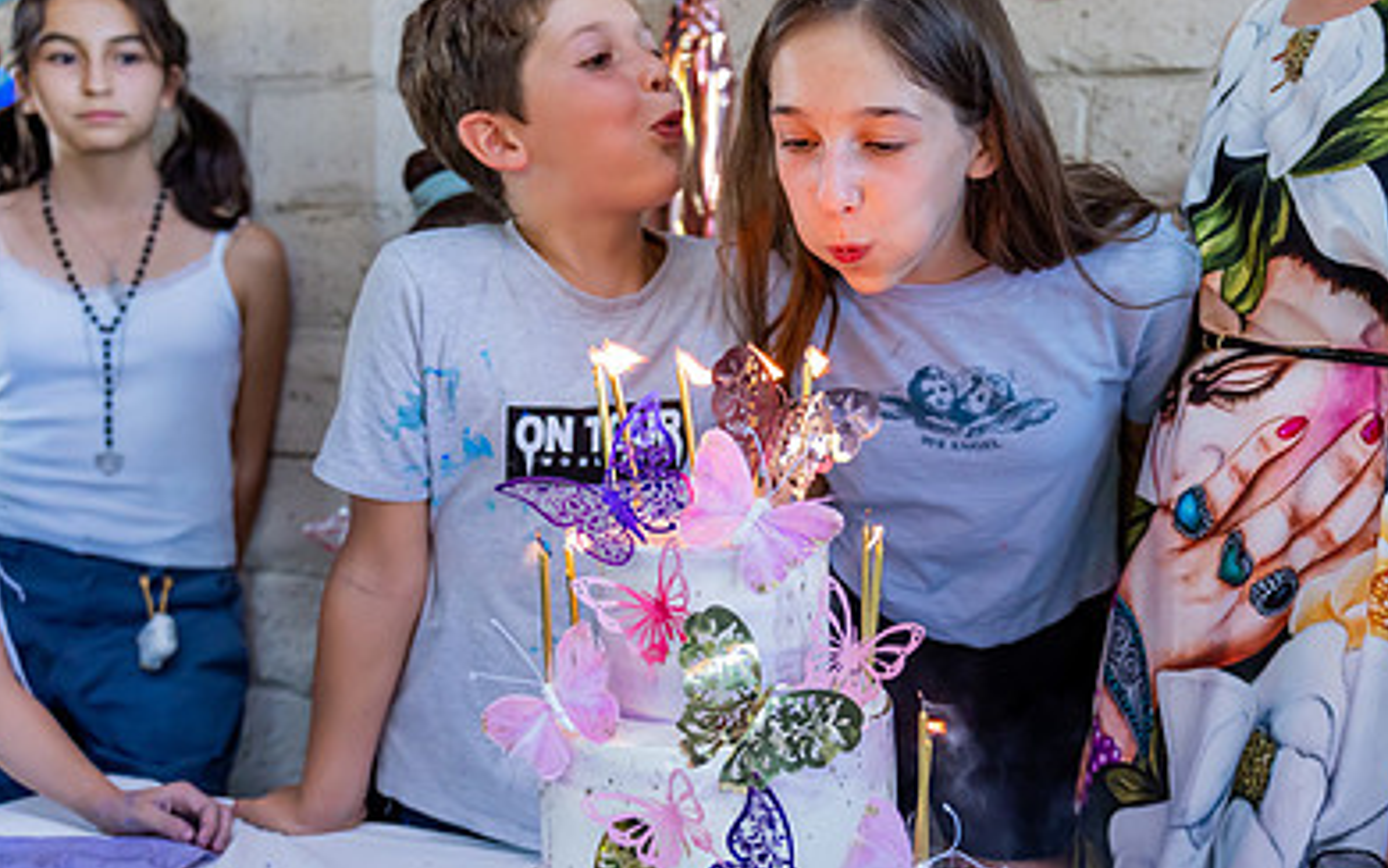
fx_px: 1778
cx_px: 900
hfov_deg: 42.2
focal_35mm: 47
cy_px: 454
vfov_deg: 27.4
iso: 2000
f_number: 2.8
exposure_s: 1/250
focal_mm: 31
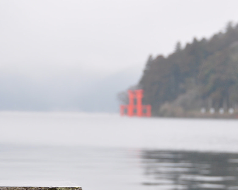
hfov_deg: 12.2
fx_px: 1113
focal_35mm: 158
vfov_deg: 9.8
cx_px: 156
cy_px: 149
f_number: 8
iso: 200
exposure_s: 1/50
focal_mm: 55
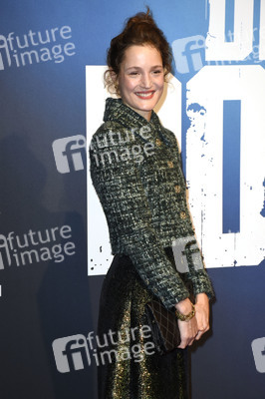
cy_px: 200
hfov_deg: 13.8
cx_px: 132
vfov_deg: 20.6
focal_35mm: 99
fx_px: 1095
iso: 640
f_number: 6.3
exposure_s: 1/160
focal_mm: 66
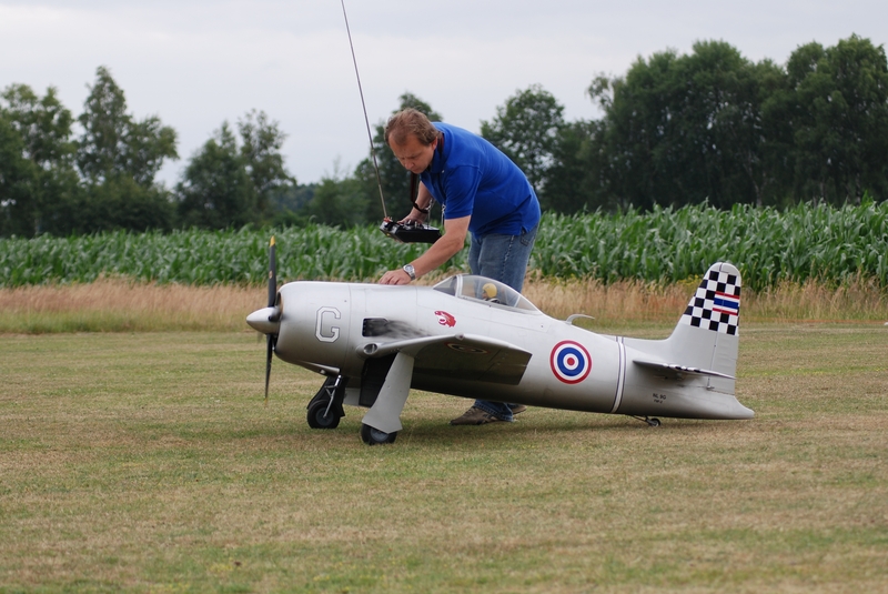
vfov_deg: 9.6
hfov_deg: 14.4
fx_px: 3518
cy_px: 297
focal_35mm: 142
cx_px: 444
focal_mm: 95
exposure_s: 1/400
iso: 200
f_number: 4.8
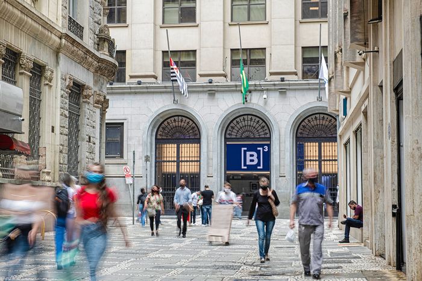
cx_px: 211
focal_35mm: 70
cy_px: 140
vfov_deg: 19.5
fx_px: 821
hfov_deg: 28.8
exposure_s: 1/3
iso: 31
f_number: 16
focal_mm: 70
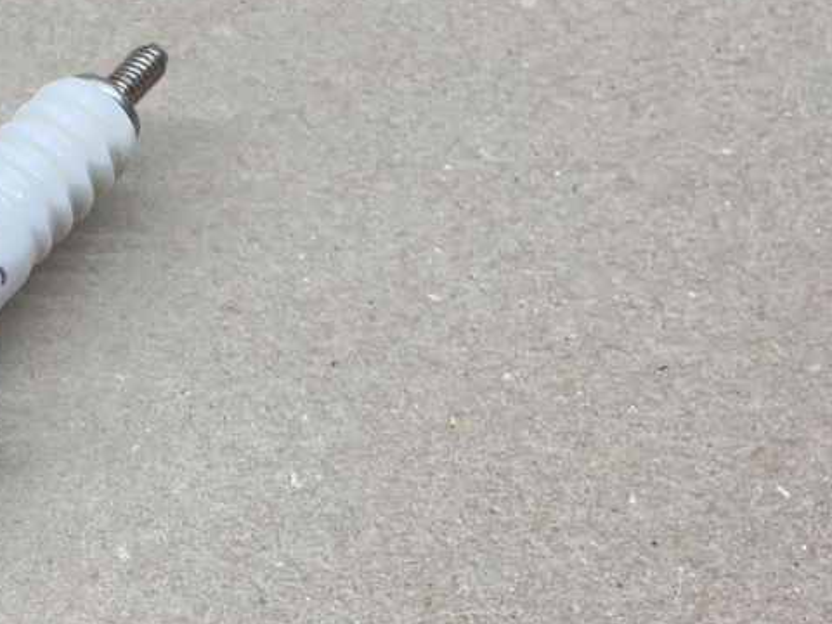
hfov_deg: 27.2
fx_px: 1562
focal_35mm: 65
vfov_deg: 22.6
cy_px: 312
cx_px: -95
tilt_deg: -63.7
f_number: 1.6
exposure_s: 1/100
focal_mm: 4.2
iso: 64
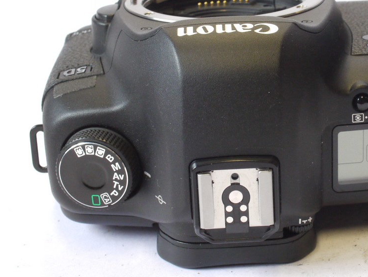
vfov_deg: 15.2
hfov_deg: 20.1
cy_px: 108
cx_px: 271
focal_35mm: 97
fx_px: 1032
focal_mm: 30
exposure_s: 1/30
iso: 800
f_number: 10
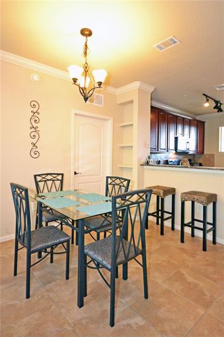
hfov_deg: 63.2
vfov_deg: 85.5
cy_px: 168
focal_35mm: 20
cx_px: 112
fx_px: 182
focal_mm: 13
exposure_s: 1/60
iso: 3200
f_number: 4.5
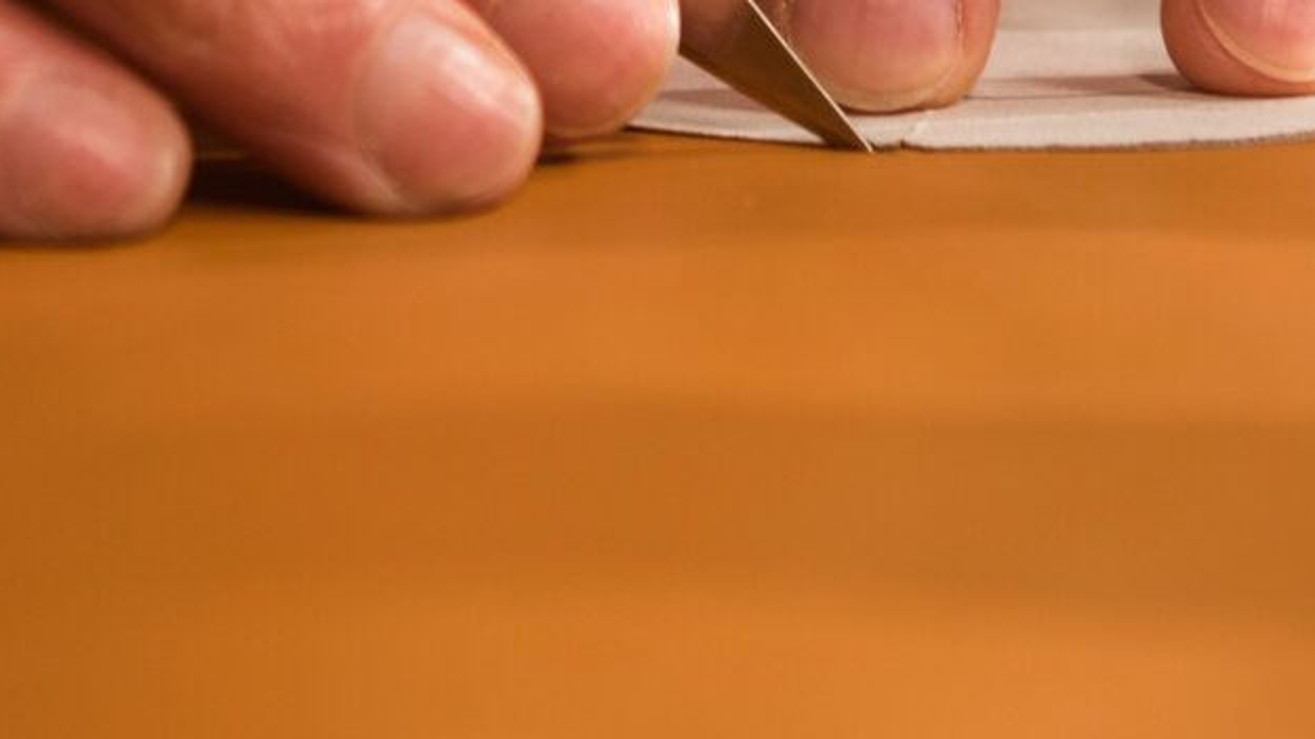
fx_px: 6588
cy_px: -896
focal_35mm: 189
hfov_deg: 11.4
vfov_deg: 6.2
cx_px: 715
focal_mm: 44
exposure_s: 1/100
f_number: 3.5
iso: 320
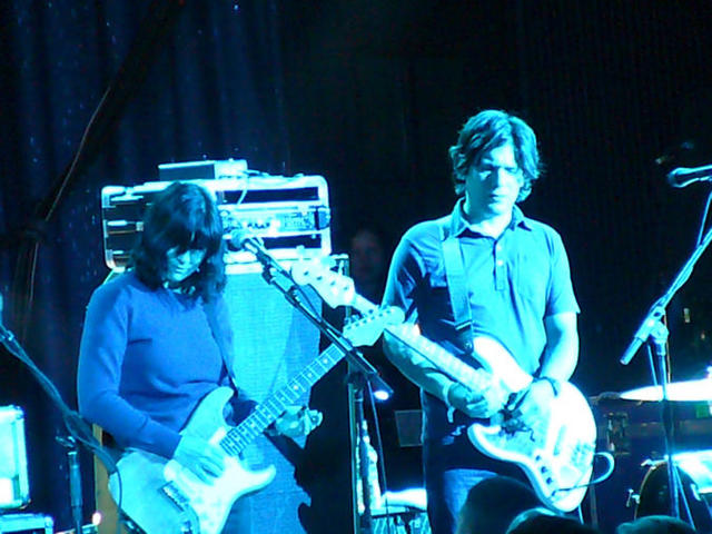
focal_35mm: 350
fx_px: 7199
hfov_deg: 5.7
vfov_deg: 4.2
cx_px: 356
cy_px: 267
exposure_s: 1/30
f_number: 4.2
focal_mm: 52
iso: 1600
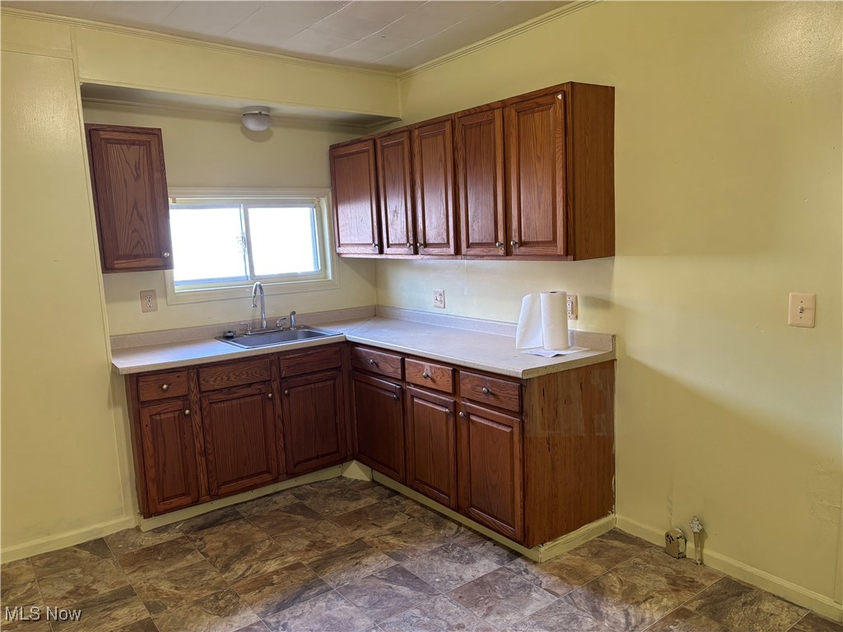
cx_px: 422
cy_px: 316
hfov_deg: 67.3
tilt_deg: -8.5
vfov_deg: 53.1
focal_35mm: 26
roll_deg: +1.8
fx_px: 633
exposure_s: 1/60
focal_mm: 5.96
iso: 160
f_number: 1.6
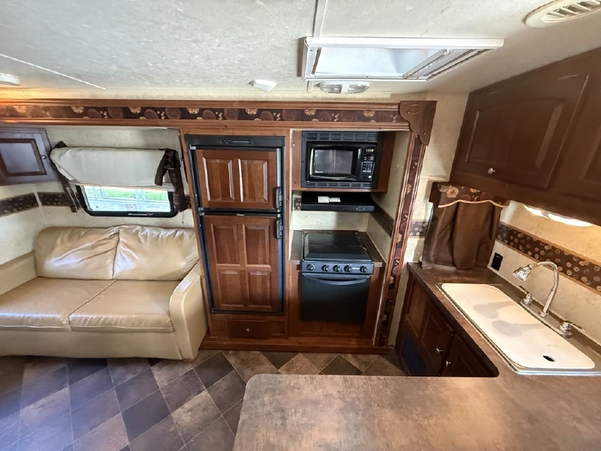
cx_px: 300
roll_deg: -3.5
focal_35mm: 14
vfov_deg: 85.7
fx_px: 243
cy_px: 226
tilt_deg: -20.3
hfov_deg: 102.1
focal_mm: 2.22
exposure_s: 1/60
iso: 1000
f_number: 2.2
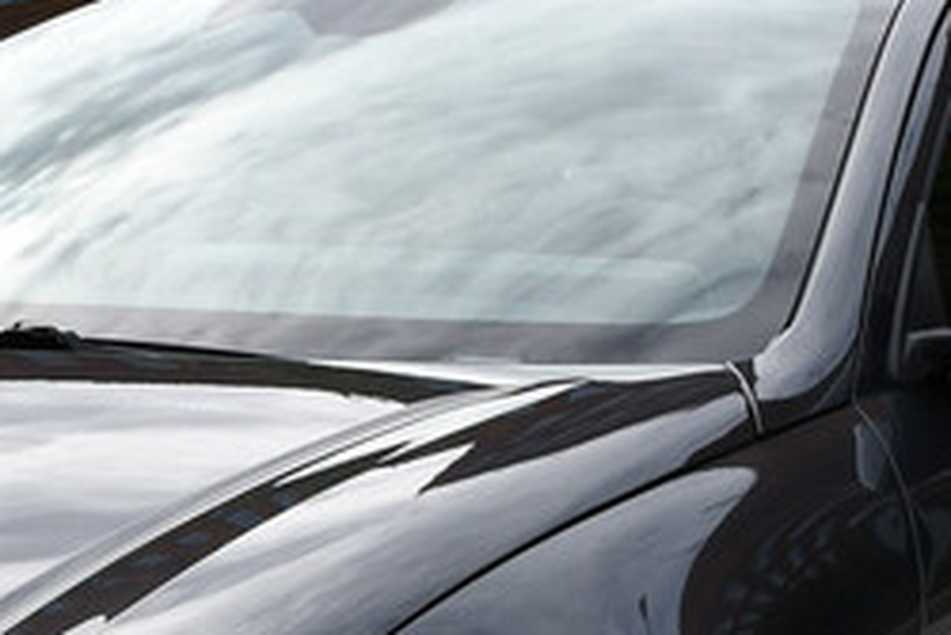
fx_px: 3304
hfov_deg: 16.3
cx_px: 209
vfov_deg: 10.8
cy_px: 698
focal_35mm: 125
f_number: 8
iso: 110
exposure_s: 1/250
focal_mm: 22
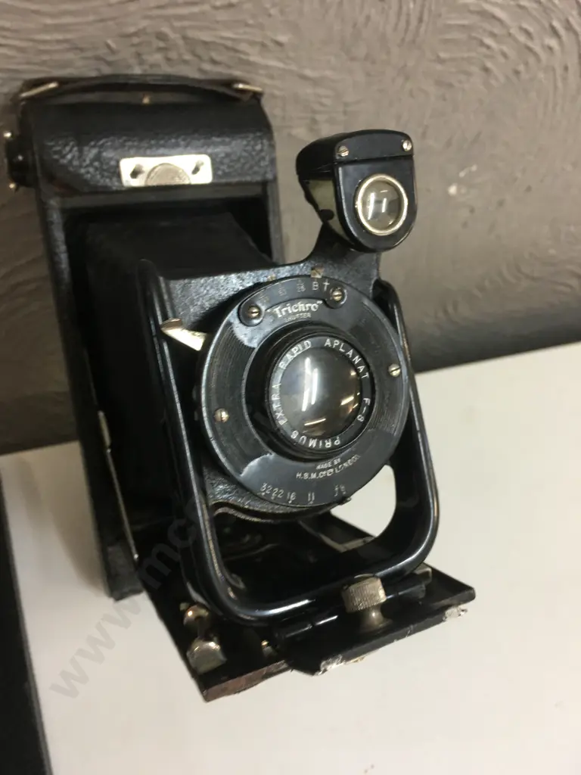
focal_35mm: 29
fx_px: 649
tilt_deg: -50.9
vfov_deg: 61.7
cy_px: 388
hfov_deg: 48.2
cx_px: 290
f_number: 2.2
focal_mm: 4.15
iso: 50
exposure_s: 1/17
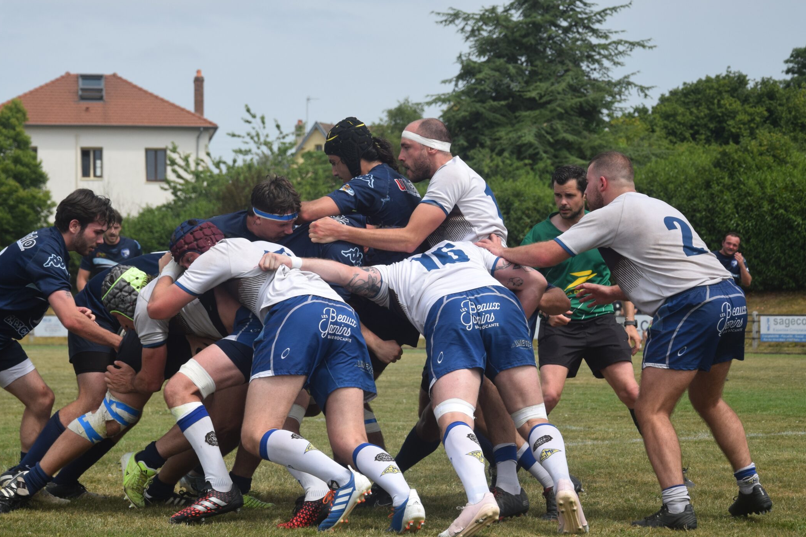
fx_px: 2888
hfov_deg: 15.9
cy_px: 240
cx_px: 355
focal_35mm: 129
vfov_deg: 10.6
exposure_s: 1/1600
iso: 400
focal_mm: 70
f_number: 6.3
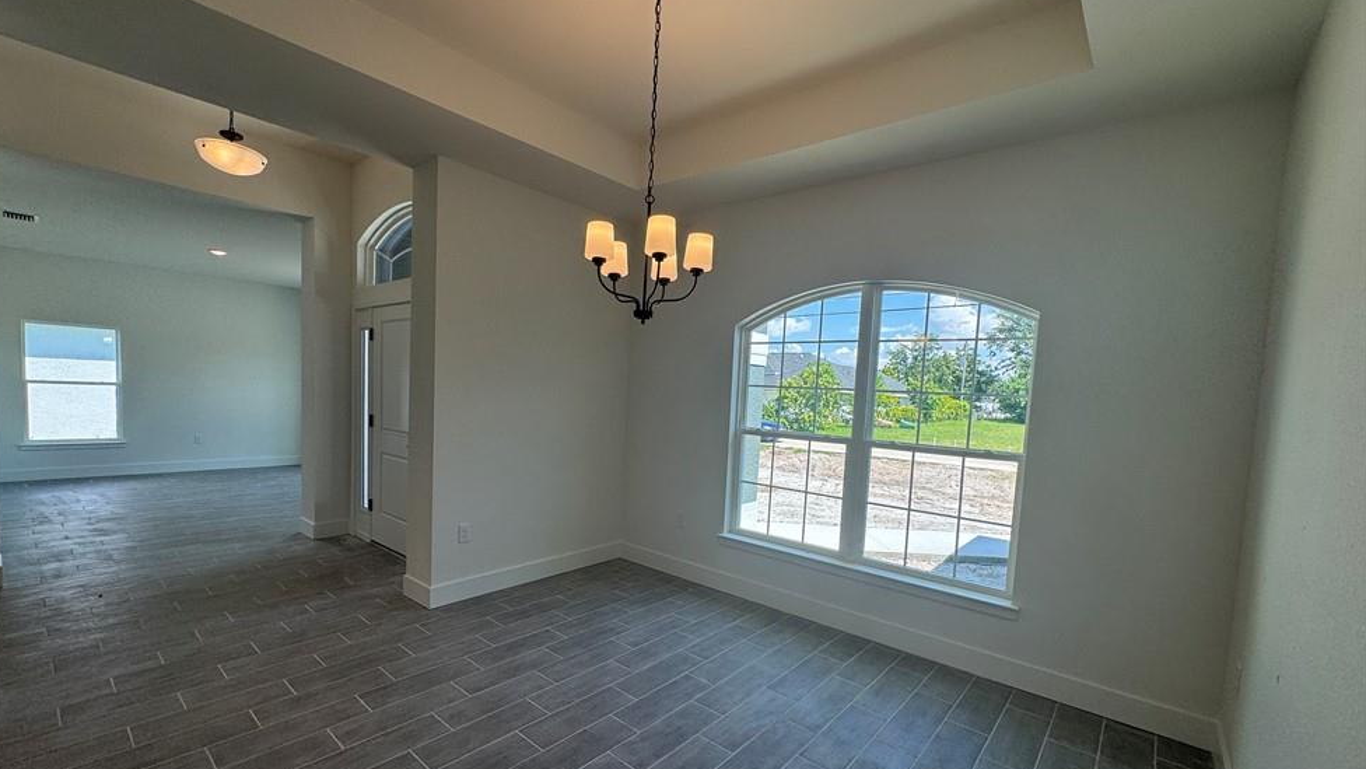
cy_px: 431
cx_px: 652
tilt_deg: -3.0
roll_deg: -2.5
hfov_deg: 99.3
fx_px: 580
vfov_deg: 66.8
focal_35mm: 16
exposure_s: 1/242
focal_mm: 2.22
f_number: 2.2
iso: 40
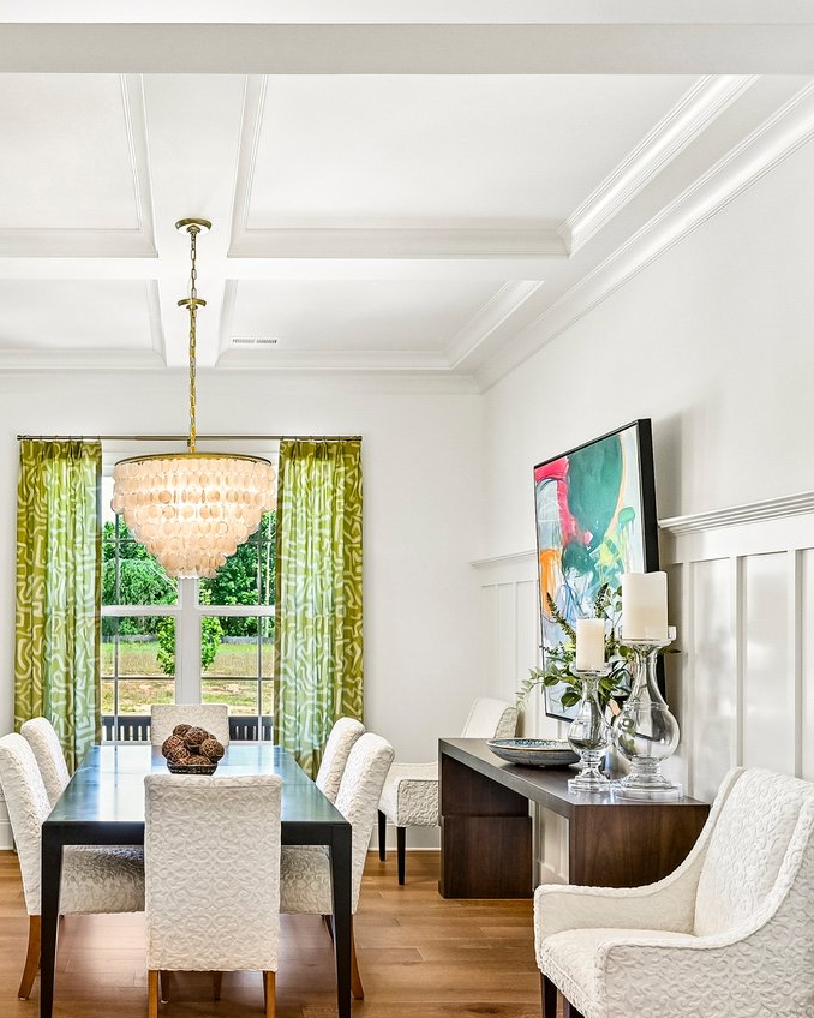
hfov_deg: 40.8
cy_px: 632
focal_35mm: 35
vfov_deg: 50.9
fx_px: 1058
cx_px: 200
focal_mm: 15.5
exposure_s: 1/15
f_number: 8
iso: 400
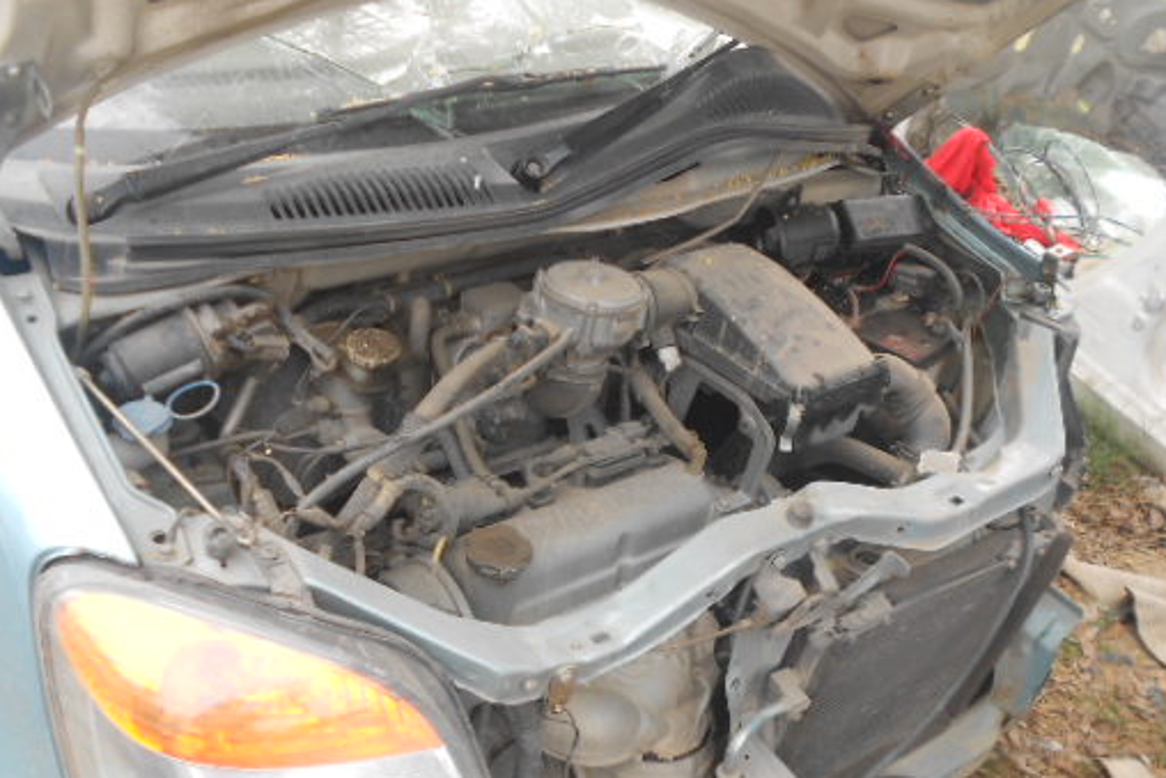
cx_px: 567
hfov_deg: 50.7
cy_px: 530
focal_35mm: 38
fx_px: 1231
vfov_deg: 34.7
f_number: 3.4
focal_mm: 5.3
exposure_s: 1/125
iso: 80
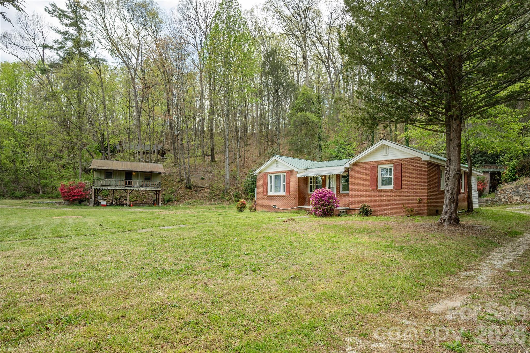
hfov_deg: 86.9
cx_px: 265
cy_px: 176
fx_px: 280
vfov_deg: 64.5
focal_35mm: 19
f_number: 7.1
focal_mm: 19
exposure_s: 1/400
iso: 250
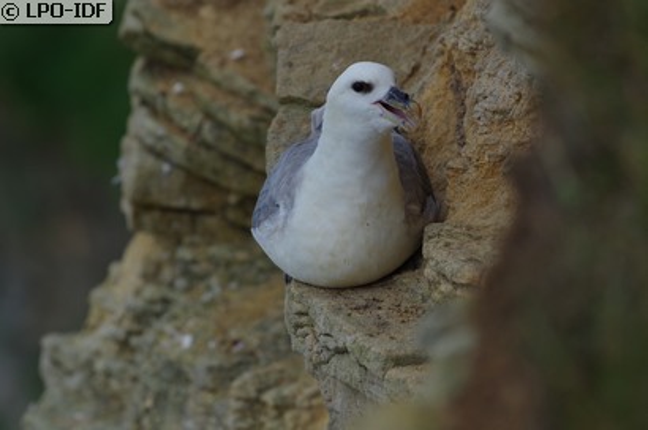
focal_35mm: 450
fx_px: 8087
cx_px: 324
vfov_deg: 3.0
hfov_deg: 4.6
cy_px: 215
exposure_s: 1/1250
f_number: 5.6
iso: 400
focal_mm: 300
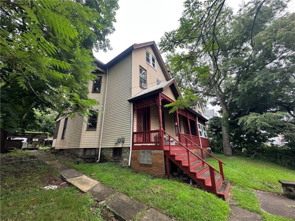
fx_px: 119
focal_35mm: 14
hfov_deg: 102.1
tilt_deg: +17.4
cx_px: 148
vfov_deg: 85.7
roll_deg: +0.4
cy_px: 110
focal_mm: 2.22
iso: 50
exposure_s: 1/99
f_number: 2.2
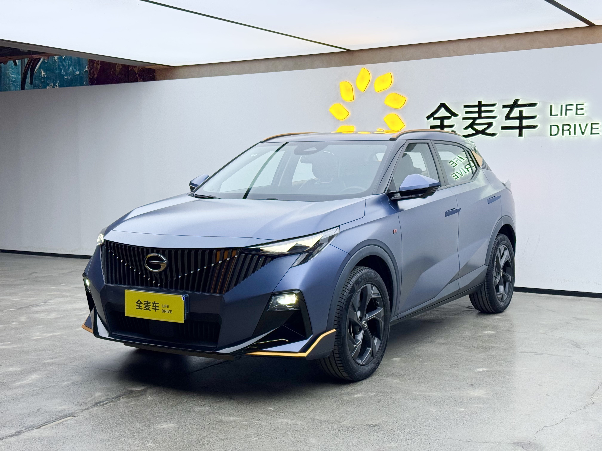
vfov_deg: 30.3
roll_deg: +0.5
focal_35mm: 48
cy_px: 226
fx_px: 835
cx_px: 301
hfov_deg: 39.7
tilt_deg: -4.5
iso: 50
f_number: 1.78
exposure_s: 1/149
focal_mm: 6.76
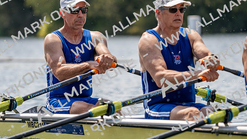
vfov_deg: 3.4
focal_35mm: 359
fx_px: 2352
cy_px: 58
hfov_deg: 6.0
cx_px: 124
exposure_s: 1/1600
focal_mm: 341
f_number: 6.3
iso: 200
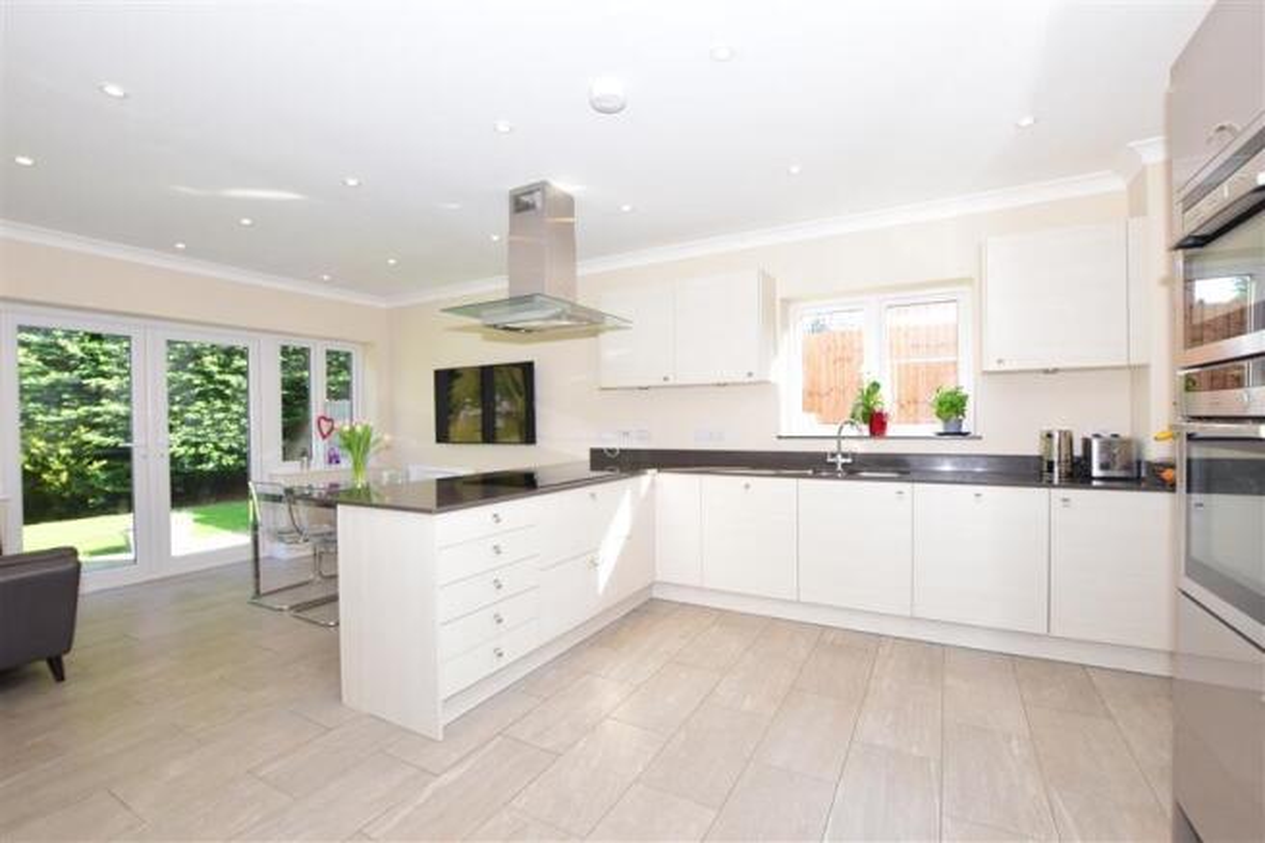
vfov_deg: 77.3
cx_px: 632
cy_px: 422
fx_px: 527
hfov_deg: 100.4
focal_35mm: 15
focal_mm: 10
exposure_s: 1/80
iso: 500
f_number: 7.1
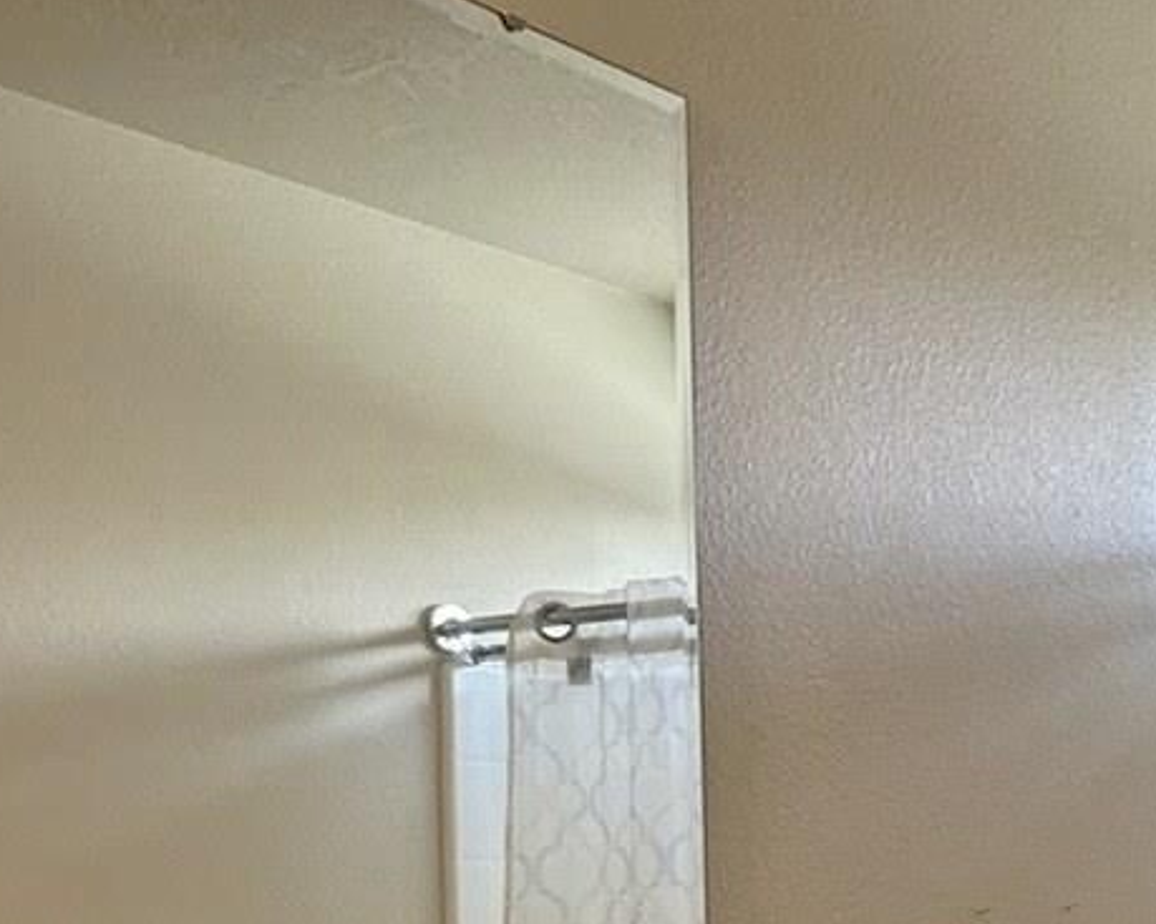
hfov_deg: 28.6
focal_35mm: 61
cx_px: 1211
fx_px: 2087
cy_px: 947
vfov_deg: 23.8
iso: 200
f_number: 2.2
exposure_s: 1/120
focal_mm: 2.22
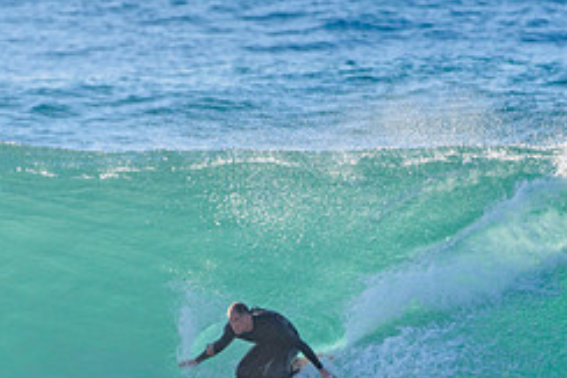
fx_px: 22945
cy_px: 412
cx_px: 208
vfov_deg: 0.9
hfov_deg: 1.4
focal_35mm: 1456
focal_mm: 500
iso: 220
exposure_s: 1/2000
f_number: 5.6
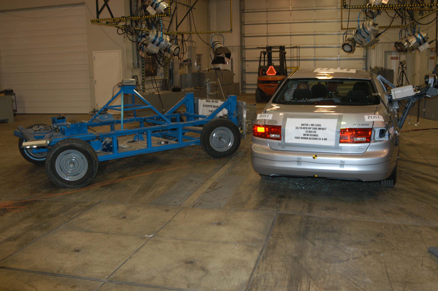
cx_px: 219
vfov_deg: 36.8
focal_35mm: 36
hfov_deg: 53.2
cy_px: 146
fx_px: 438
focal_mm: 24
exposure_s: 1/60
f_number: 5.6
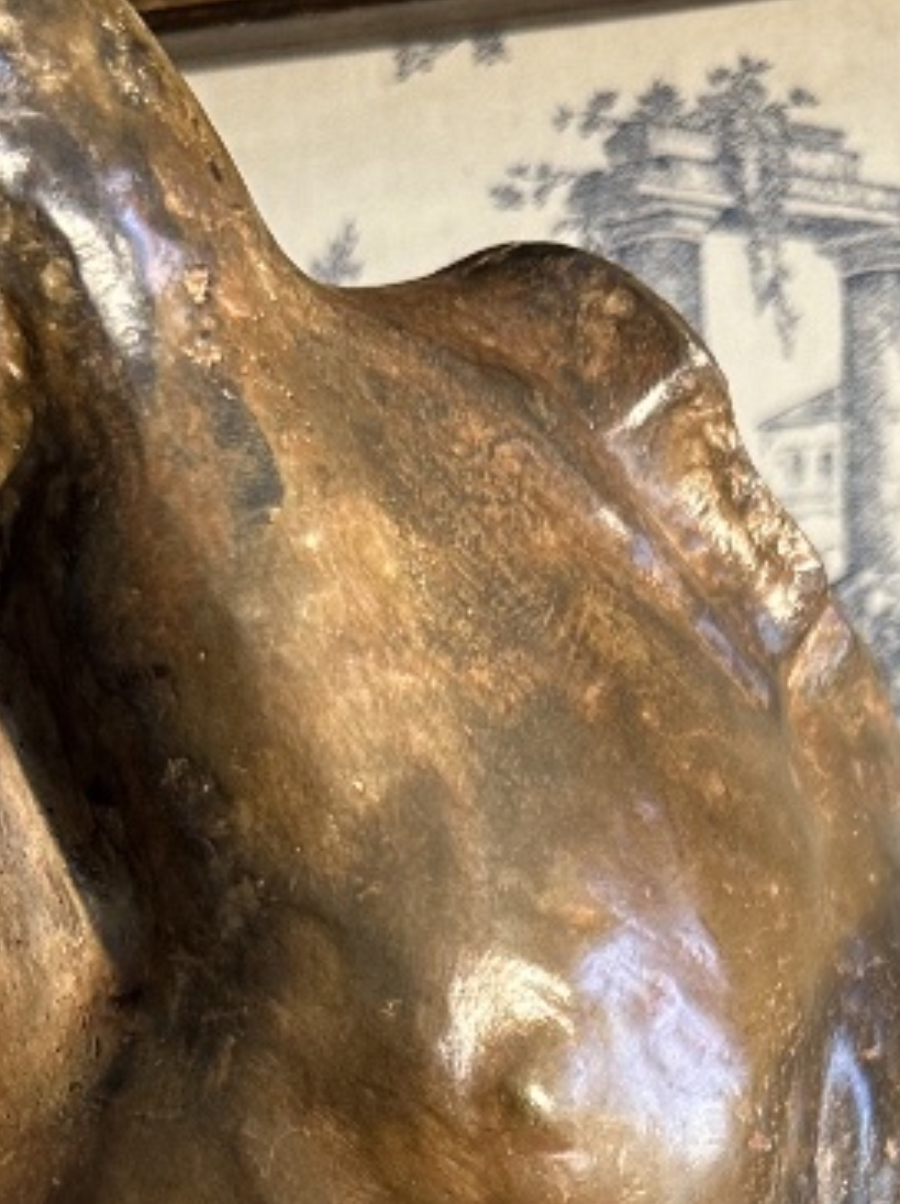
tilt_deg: -19.8
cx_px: 353
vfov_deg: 21.2
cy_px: 1765
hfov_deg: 18.6
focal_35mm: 79
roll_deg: +3.1
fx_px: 2743
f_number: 1.78
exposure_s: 1/121
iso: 125
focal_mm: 6.86
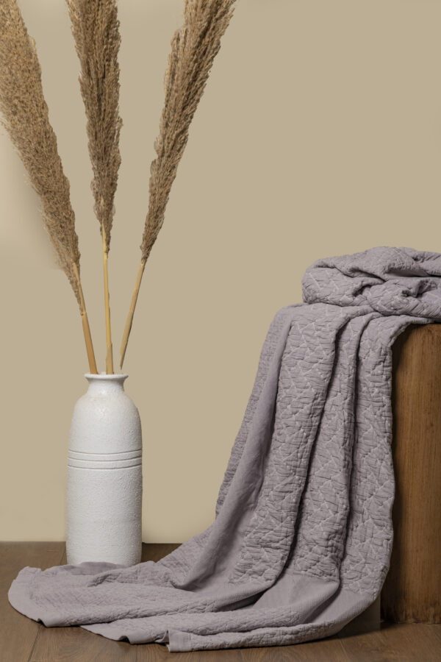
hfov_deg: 16.1
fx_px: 1562
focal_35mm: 85
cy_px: 331
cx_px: 220
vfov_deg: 23.9
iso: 100
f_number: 11
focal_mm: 85
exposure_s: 1/160
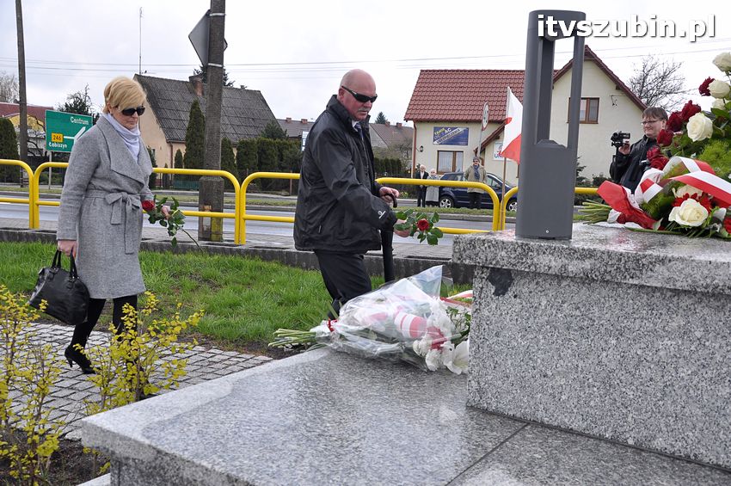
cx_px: 366
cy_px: 243
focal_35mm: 33
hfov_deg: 57.3
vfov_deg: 39.9
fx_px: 669
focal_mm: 22
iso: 320
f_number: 8
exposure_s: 1/250
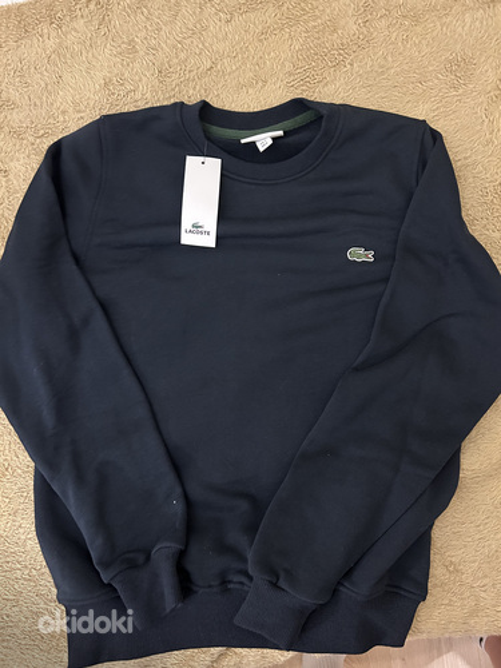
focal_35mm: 26
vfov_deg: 67.3
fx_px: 502
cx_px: 250
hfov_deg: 53.1
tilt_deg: -88.1
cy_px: 334
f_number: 1.5
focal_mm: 5.7
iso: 640
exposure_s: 1/29
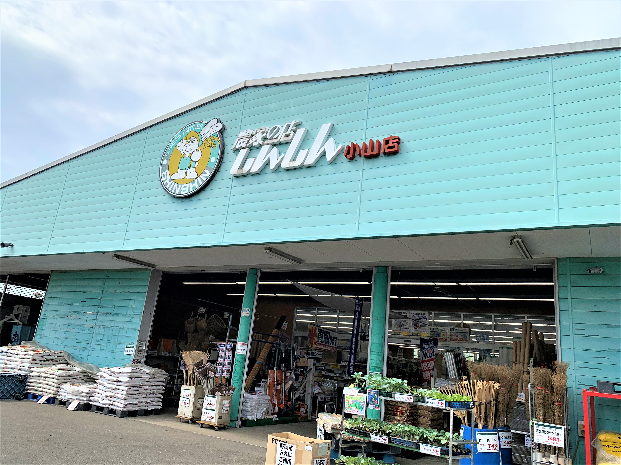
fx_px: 466
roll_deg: -7.9
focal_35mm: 26
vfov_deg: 53.1
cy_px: 232
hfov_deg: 67.3
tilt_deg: +14.5
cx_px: 310
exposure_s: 1/2994
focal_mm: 4.25
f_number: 1.8
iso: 25
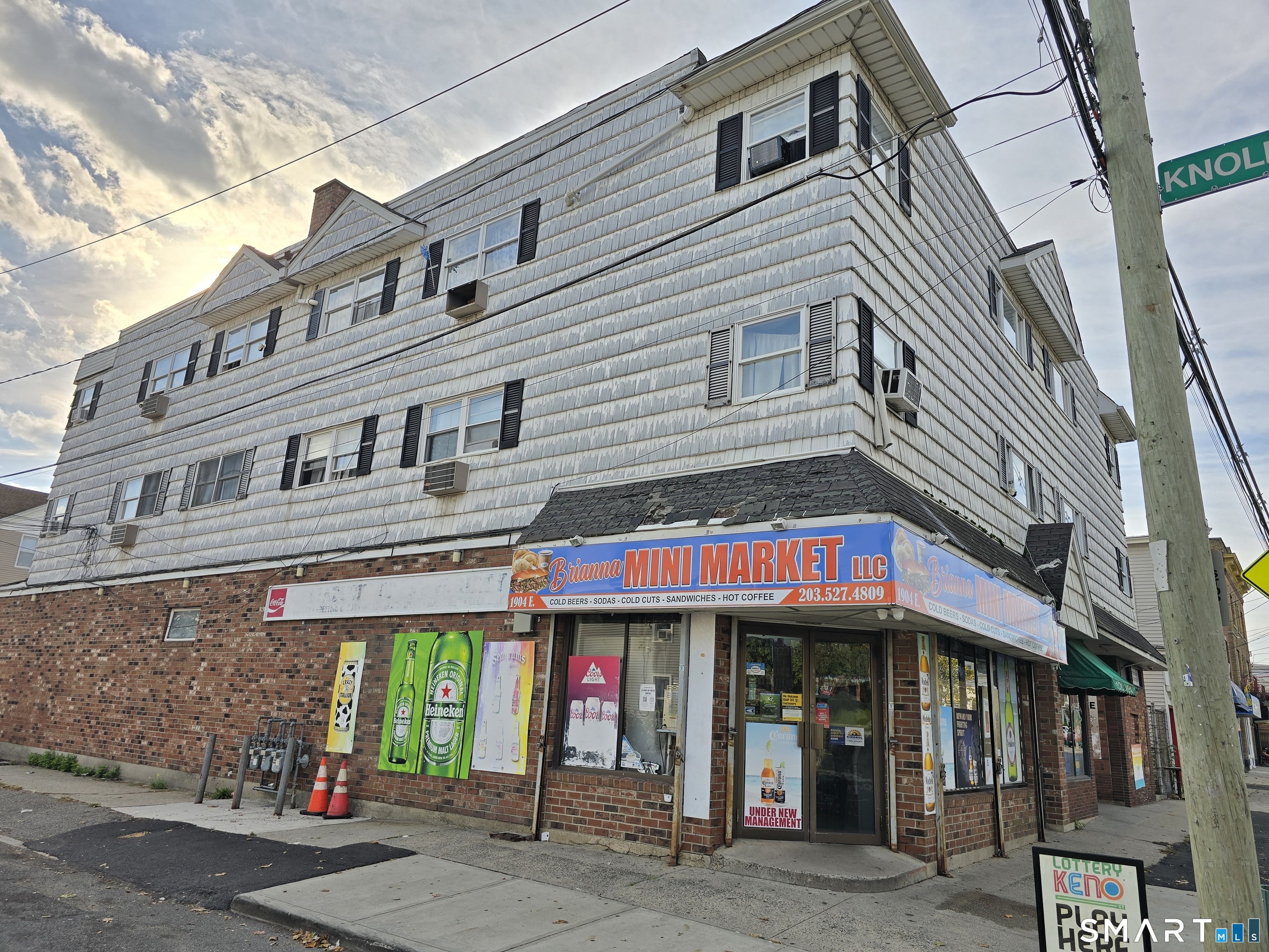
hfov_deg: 73.9
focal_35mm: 23
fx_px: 843
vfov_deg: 58.9
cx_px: 634
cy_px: 476
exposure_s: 1/907
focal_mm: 6.3
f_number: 1.7
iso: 12
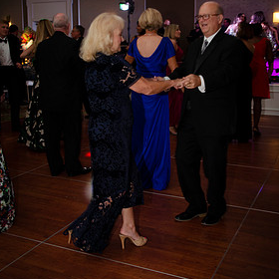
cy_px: 94
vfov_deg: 37.2
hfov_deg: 37.6
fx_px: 410
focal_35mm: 45
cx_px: 141
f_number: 3.5
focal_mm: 22
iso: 1250
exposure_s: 1/40
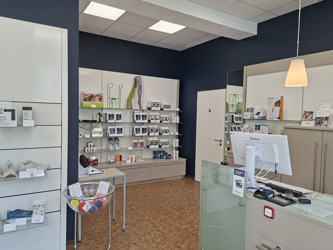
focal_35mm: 24
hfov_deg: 71.6
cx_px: 161
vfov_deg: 56.8
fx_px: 231
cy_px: 125
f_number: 1.8
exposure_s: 1/100
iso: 50
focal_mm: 5.54
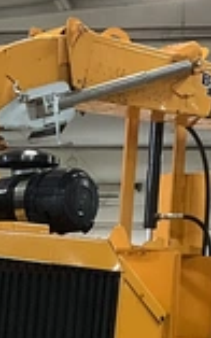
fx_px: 1354
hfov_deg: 8.7
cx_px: -93
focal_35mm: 147
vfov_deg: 13.9
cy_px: 389
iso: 200
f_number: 1.8
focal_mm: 3
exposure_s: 1/60
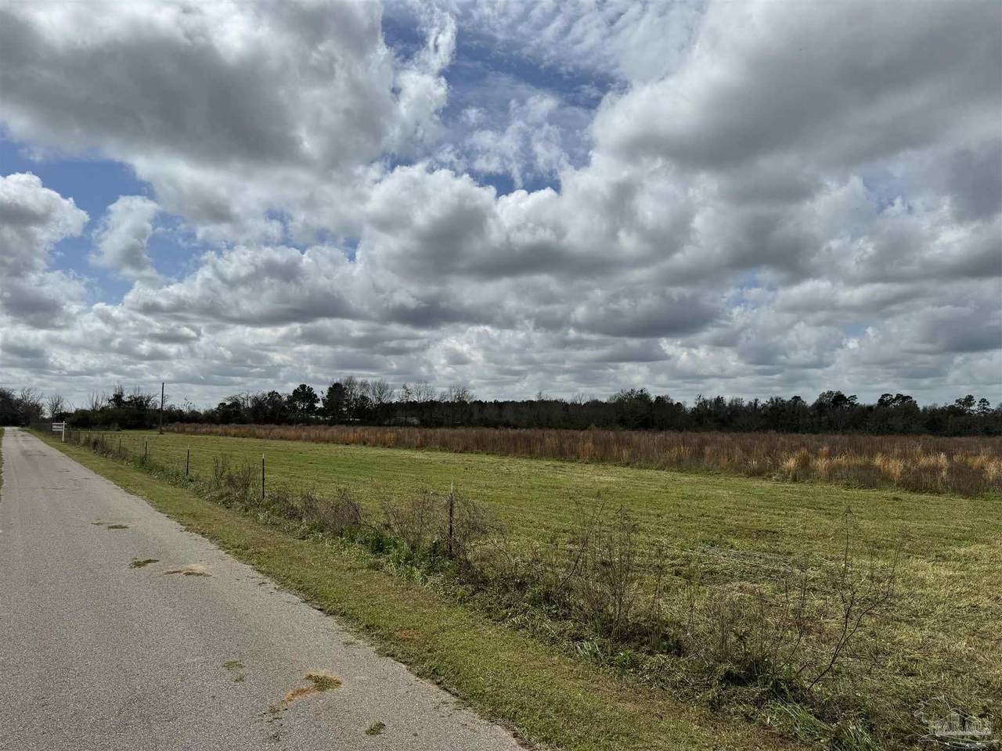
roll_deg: -0.8
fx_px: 695
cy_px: 376
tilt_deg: +2.5
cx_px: 501
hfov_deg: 71.6
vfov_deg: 56.8
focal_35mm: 24
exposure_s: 1/12346
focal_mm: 6.76
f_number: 1.78
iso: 80
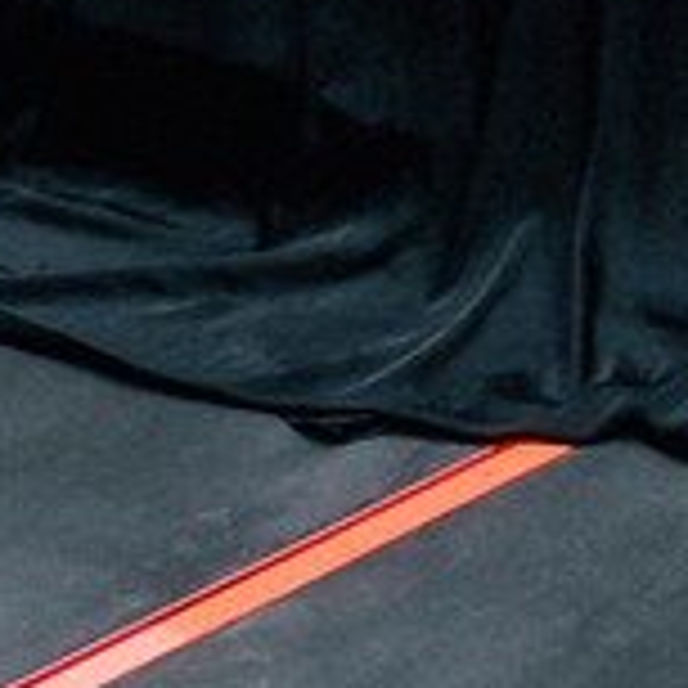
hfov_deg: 5.3
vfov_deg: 5.3
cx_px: 1821
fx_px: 7196
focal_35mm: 320
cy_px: -1050
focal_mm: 36
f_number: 3.5
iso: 1000
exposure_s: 1/125
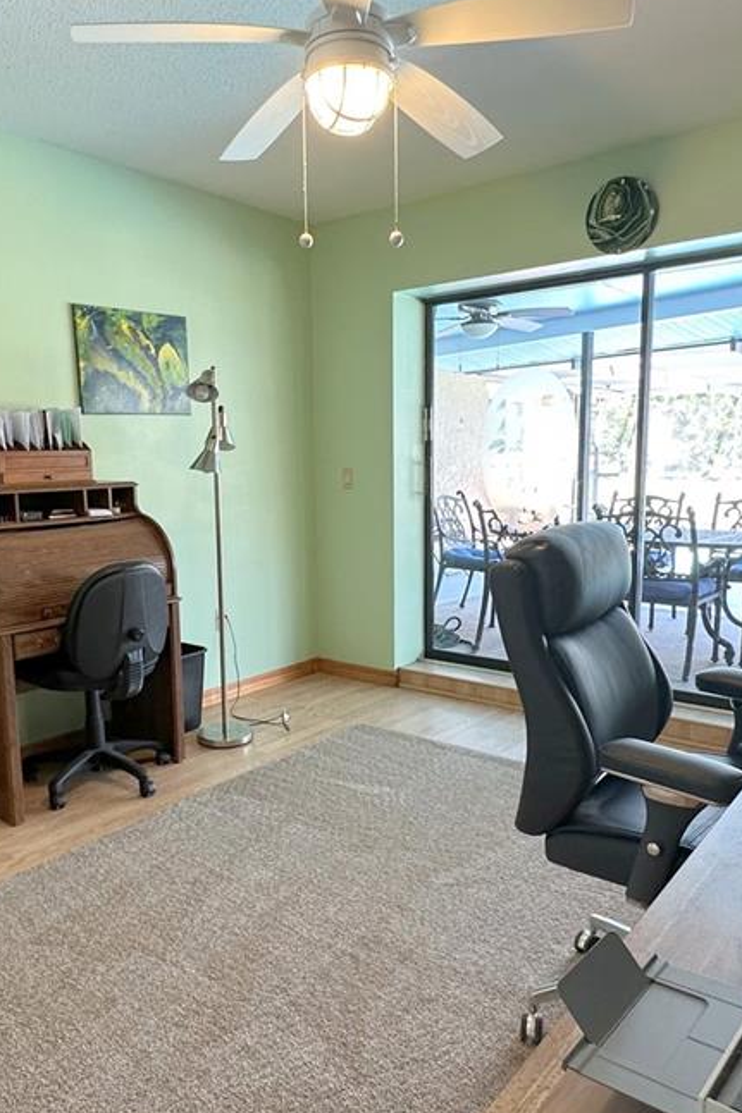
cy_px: 592
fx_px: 835
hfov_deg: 47.8
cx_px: 322
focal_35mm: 27
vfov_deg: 67.3
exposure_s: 1/60
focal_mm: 2.22
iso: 160
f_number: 2.2
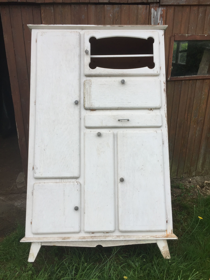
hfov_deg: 48.2
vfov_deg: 61.7
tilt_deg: -20.7
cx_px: 105
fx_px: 235
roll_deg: +0.0
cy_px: 140
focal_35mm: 29
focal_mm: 4.15
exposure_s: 1/807
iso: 32
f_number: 2.2
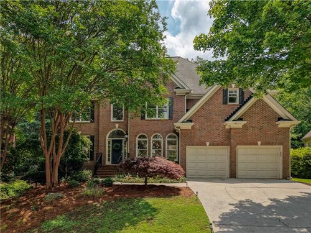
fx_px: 216
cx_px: 156
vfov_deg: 56.8
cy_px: 116
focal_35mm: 24
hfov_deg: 71.6
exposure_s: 1/5000
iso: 220
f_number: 1.8
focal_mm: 8.67
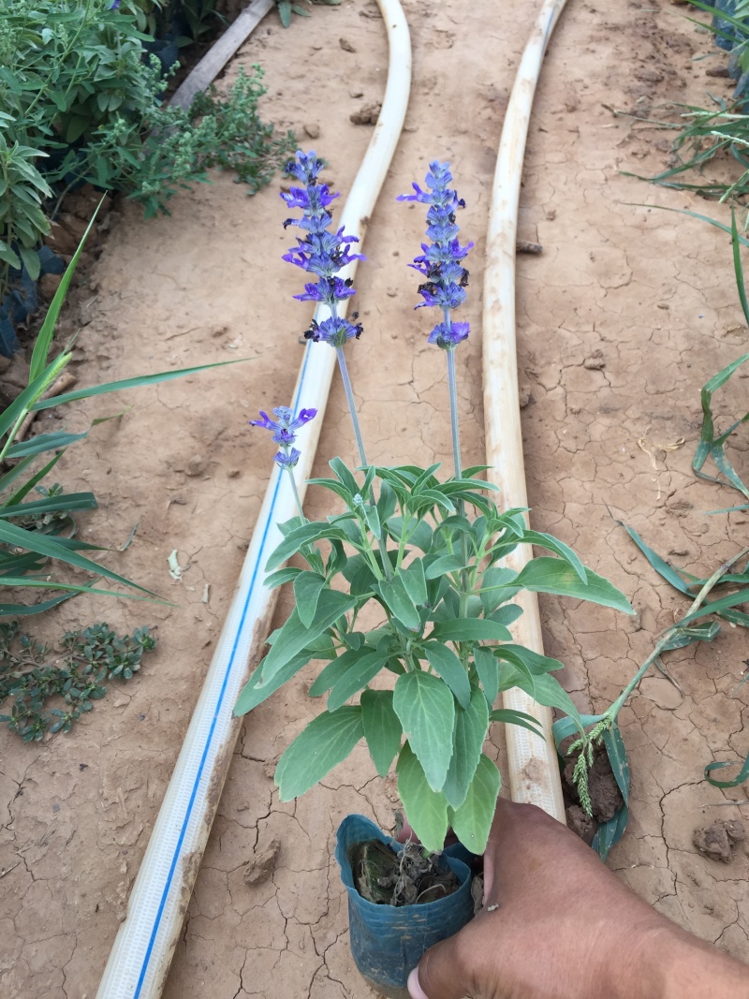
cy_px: 500
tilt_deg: -47.2
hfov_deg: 48.2
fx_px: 837
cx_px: 374
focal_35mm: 29
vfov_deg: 61.7
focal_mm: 4.15
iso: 32
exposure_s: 1/129
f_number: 2.2
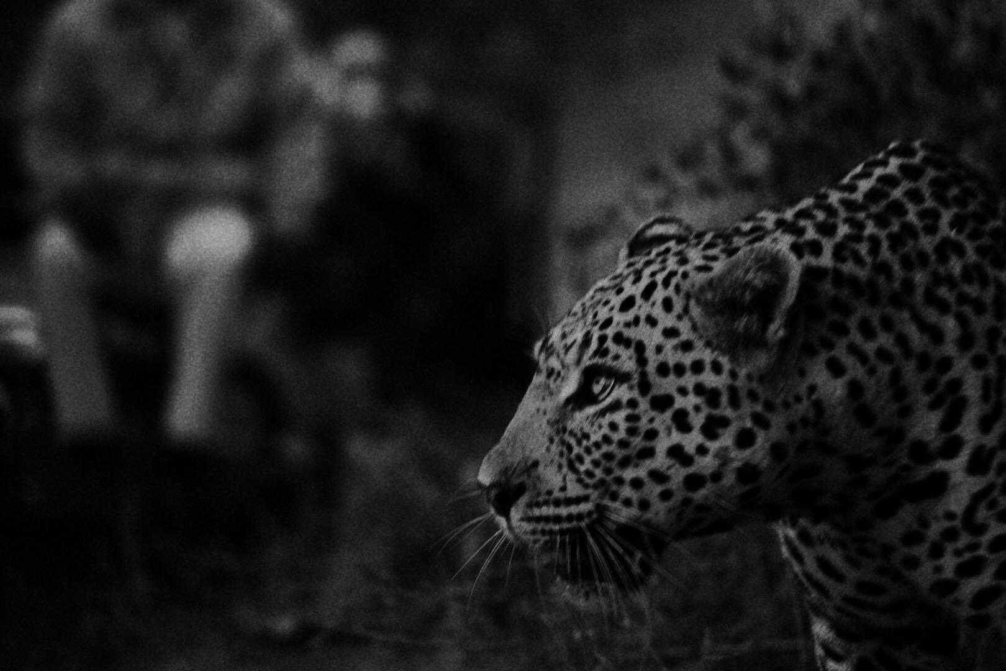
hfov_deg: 6.2
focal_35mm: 330
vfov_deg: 4.2
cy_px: 336
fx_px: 9221
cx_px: 503
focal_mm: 220
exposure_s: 1/160
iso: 200
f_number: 5
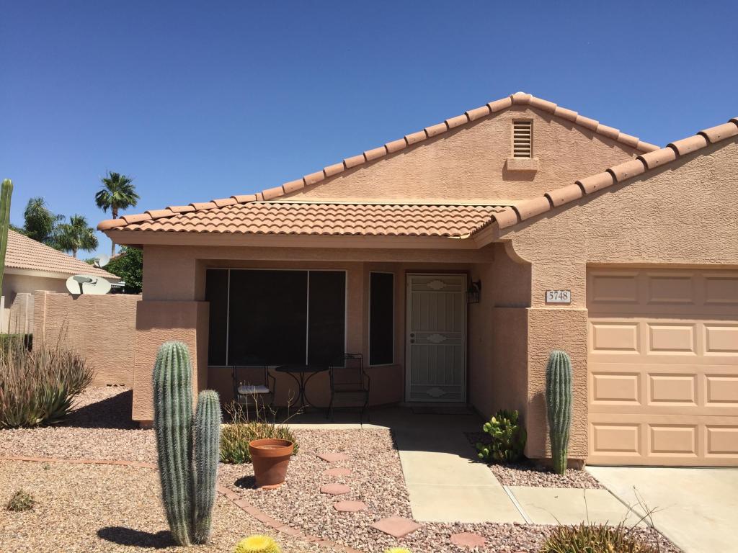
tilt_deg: +1.4
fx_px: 618
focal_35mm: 29
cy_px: 276
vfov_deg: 48.2
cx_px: 369
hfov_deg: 61.7
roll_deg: -1.6
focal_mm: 4.15
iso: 32
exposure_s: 1/2083
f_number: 2.2
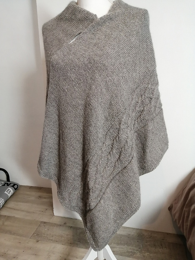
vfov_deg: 67.3
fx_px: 195
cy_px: 130
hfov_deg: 53.1
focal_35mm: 26
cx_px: 98
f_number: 1.8
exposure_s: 1/36
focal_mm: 3.6
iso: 200
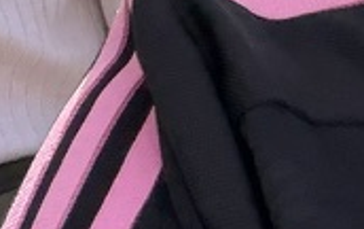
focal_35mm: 189
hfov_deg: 10.7
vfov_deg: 6.3
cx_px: 521
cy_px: -494
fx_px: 1877
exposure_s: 1/842
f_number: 1.9
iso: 40
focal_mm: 2.71
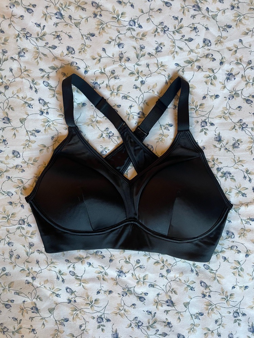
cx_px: 127
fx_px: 254
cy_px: 169
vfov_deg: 67.3
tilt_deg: -89.7
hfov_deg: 53.1
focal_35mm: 26
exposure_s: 1/68
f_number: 1.6
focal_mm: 4.2
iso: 125
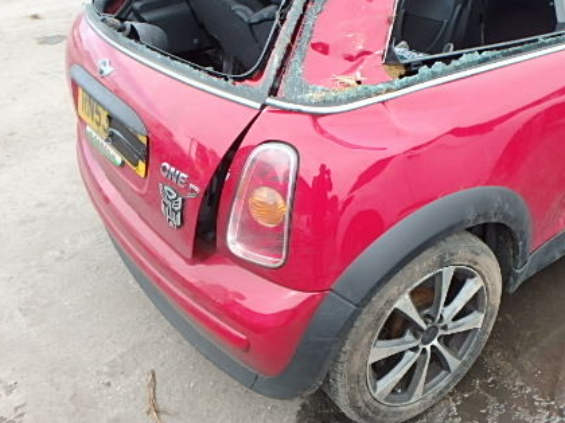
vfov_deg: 43.9
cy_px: 168
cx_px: 416
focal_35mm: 32
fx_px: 522
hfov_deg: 54.5
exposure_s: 1/200
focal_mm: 3.7
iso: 125
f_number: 3.5
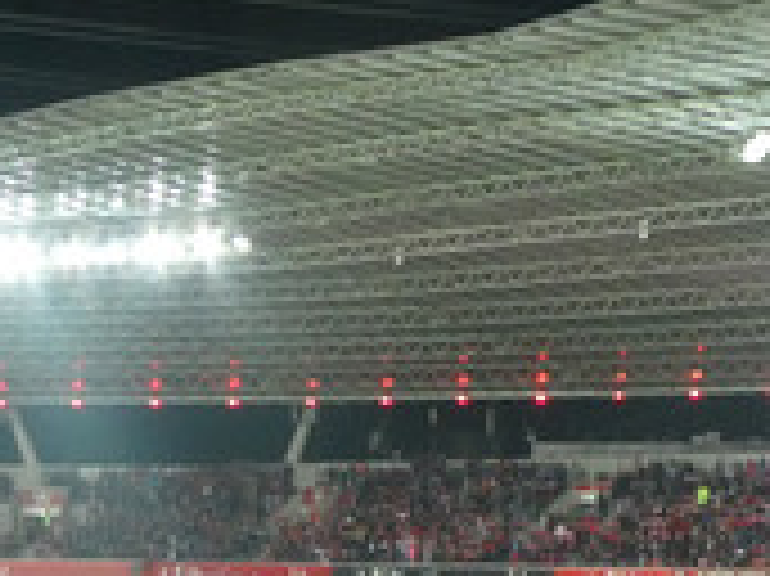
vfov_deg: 12.1
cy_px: 882
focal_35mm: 116
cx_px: 626
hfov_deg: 16.8
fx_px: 2579
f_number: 3.5
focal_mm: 5.4
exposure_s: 1/80
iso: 500
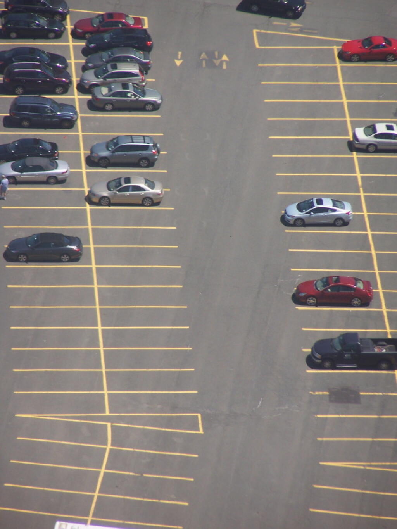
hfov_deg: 3.9
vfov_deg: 5.2
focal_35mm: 380
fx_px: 5810
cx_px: 198
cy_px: 264
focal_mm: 63
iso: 80
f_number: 3.7
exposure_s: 1/400
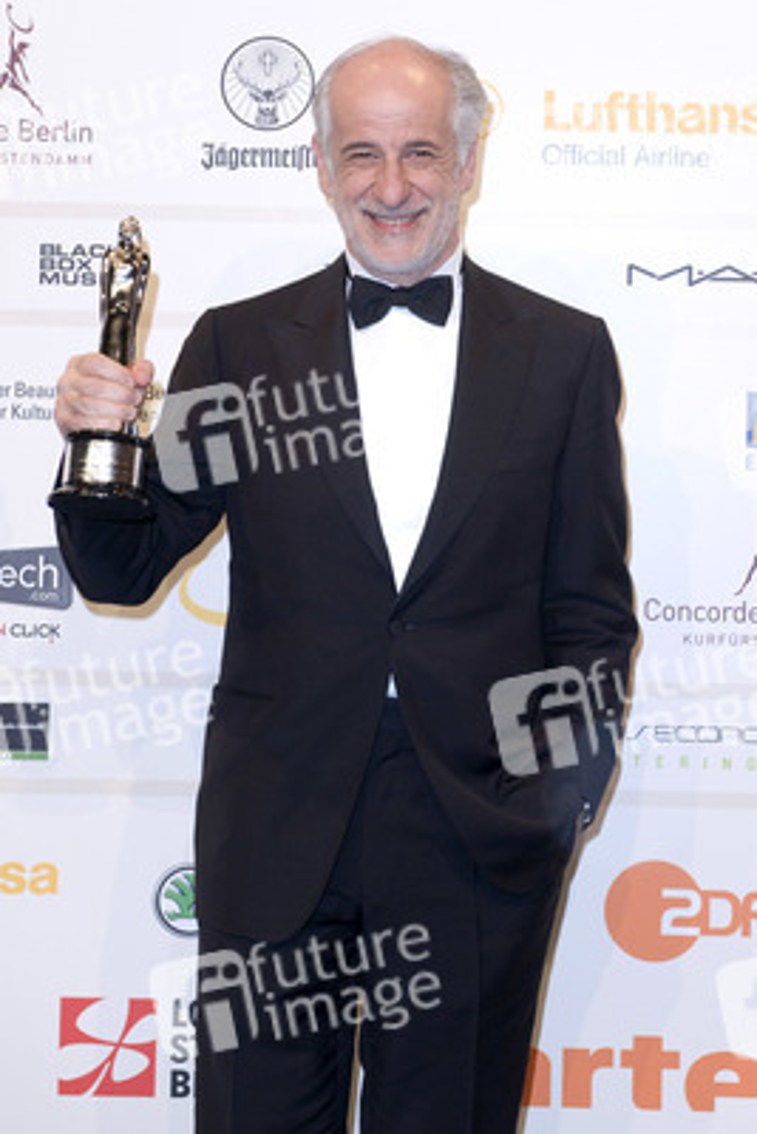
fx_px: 1954
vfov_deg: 32.4
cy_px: 567
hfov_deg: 21.9
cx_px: 378
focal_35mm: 62
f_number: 6.3
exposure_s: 1/250
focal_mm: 62
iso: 800
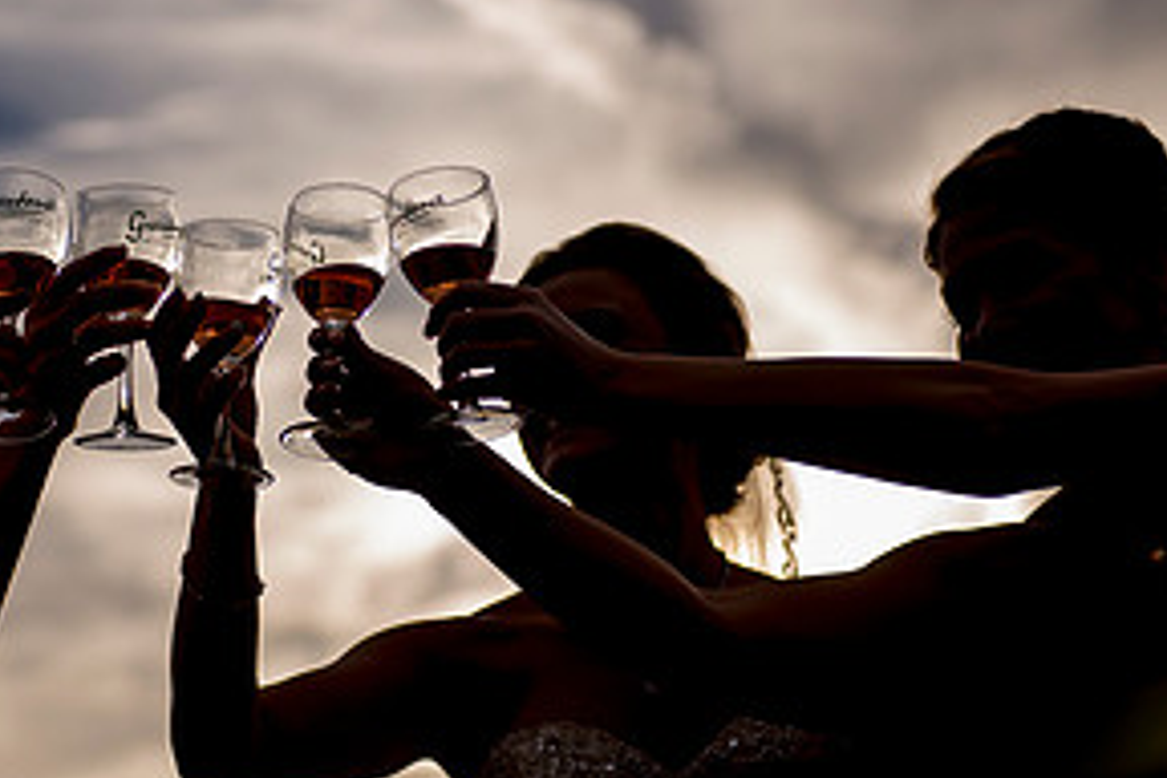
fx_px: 4052
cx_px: 227
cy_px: 314
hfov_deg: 16.3
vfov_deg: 11.0
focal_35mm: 125
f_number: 2.8
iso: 160
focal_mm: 62
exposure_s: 1/4000
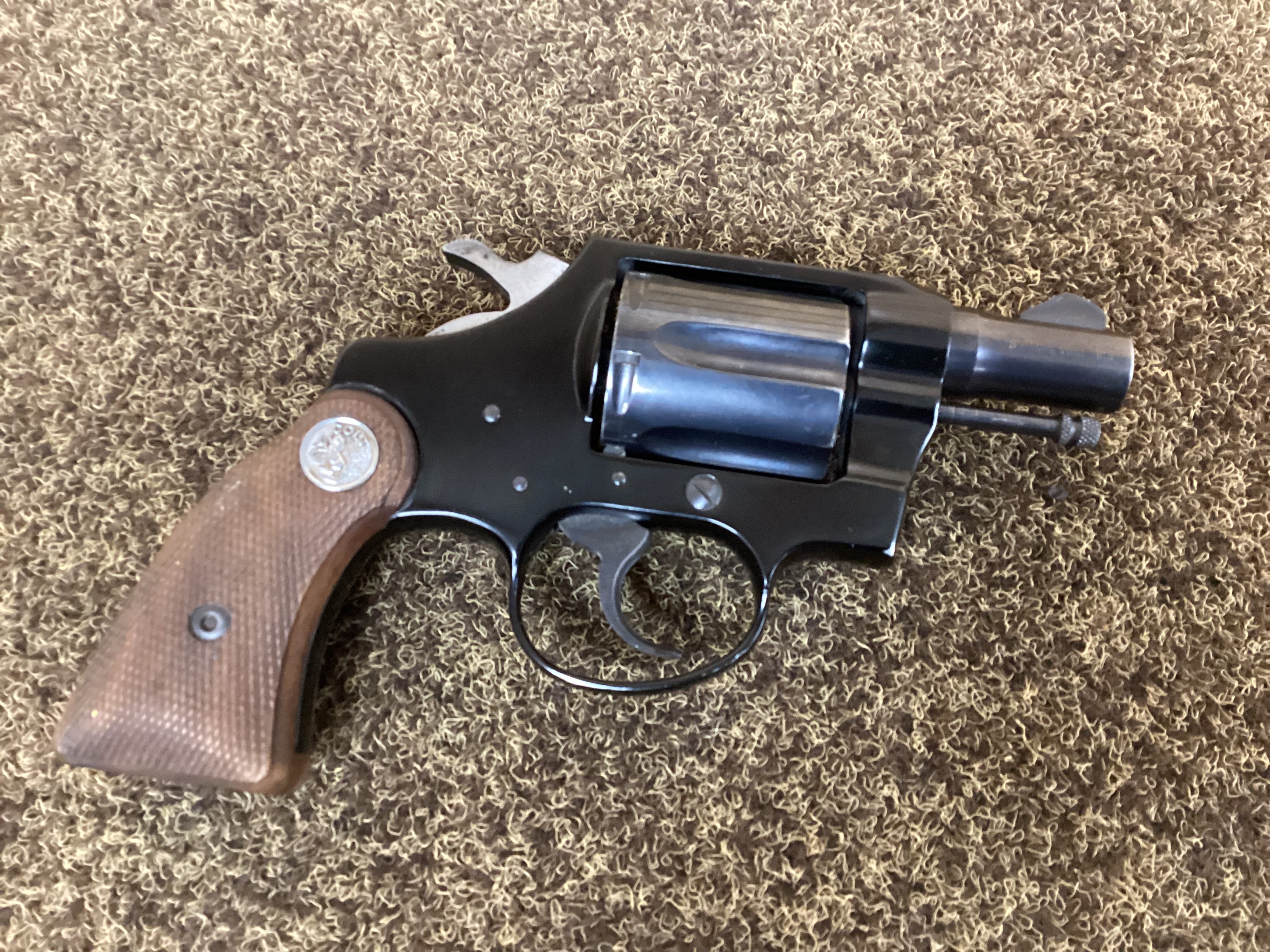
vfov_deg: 45.4
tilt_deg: -73.5
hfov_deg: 58.4
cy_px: 476
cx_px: 635
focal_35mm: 31
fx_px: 1137
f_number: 2.4
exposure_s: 1/30
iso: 640
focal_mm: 3.3
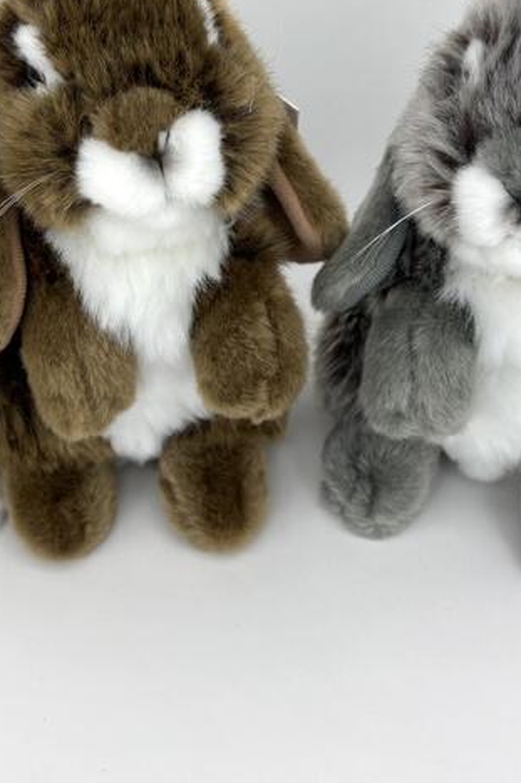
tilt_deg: -48.2
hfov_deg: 26.3
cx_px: 164
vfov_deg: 38.6
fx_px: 1108
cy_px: 292
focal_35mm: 51
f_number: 1.6
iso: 32
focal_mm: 5.96
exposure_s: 1/100
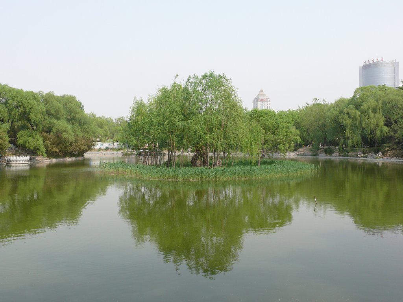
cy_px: 151
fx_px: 407
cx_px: 202
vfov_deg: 40.7
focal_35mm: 35
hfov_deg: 52.6
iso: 100
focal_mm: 7.4
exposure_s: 1/200
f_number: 5.6
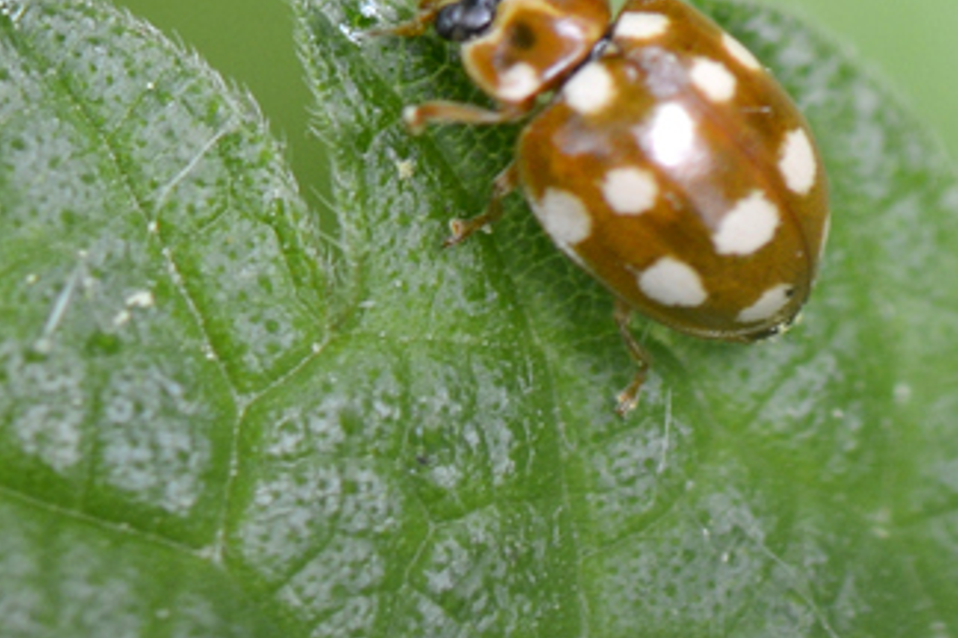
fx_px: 4311
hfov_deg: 12.7
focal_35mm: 162
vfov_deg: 8.5
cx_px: 482
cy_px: 152
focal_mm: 105
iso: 640
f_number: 7.1
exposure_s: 1/200
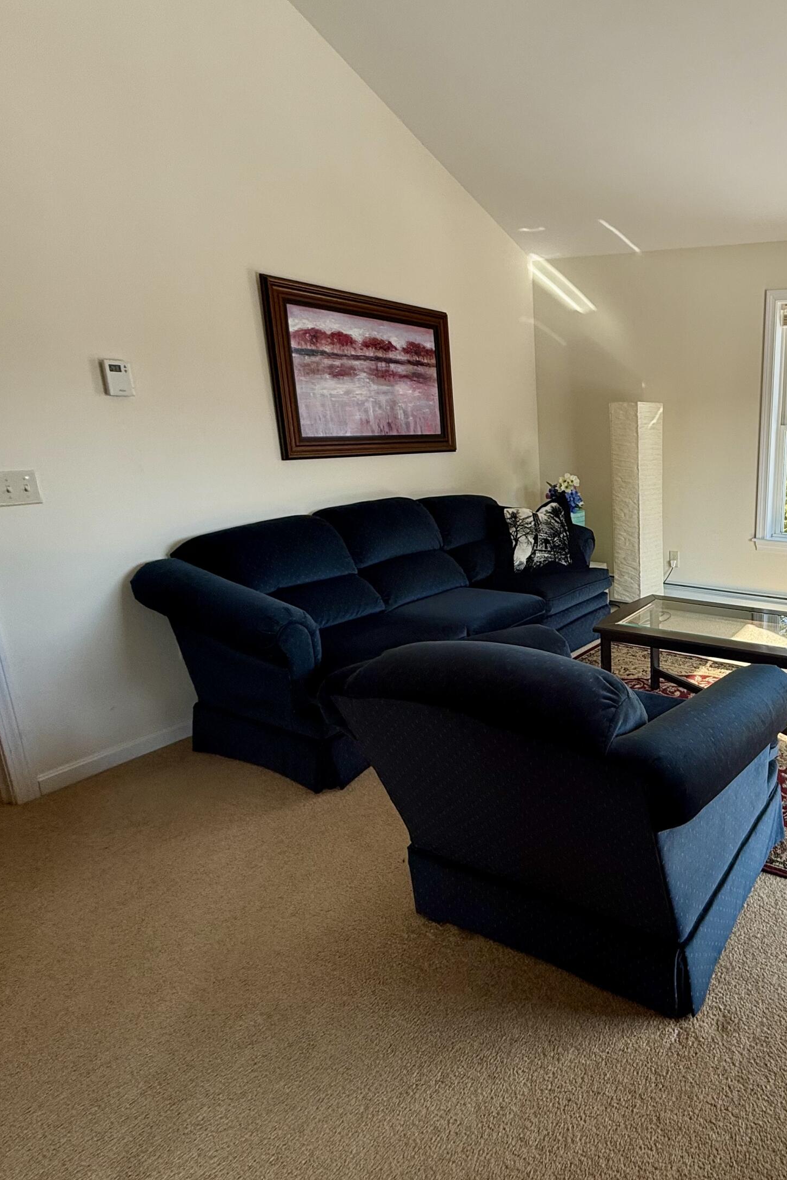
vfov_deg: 84.0
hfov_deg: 53.9
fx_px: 656
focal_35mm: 20
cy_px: 581
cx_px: 712
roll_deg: -1.5
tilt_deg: -14.3
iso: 50
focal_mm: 2.22
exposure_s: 1/99
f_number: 2.2
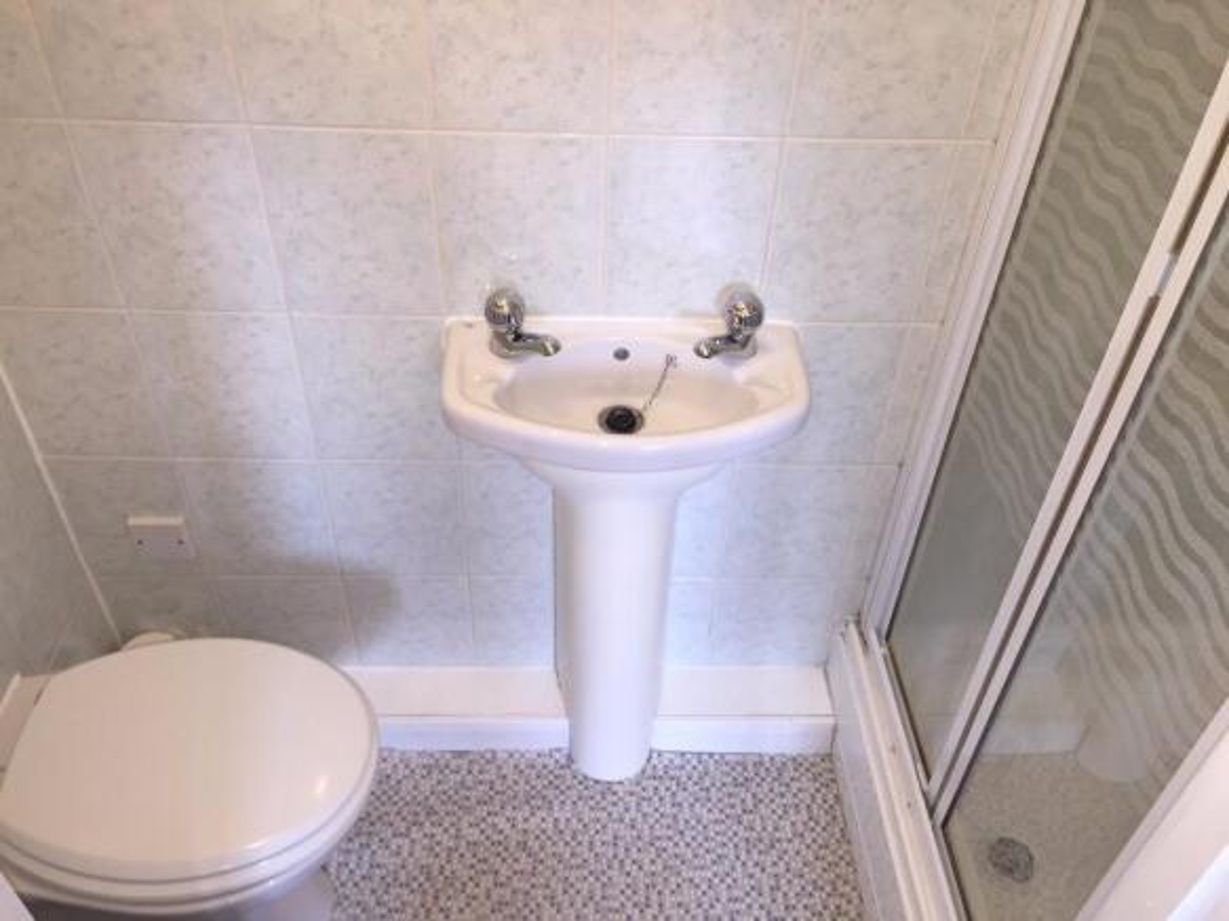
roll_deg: -1.3
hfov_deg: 61.7
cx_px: 614
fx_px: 1029
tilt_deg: -42.6
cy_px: 460
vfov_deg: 48.2
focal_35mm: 29
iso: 64
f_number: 2.2
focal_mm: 4.15
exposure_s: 1/33
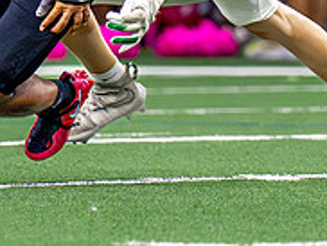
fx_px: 11909
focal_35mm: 1259
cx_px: 202
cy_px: -179
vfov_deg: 1.2
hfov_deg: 1.6
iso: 5000
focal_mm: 159
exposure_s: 1/2000
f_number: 2.8
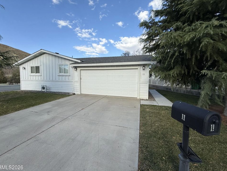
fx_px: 98
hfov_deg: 98.2
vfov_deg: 81.7
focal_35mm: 15
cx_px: 111
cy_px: 84
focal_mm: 2.22
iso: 50
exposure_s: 1/1068
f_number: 2.2
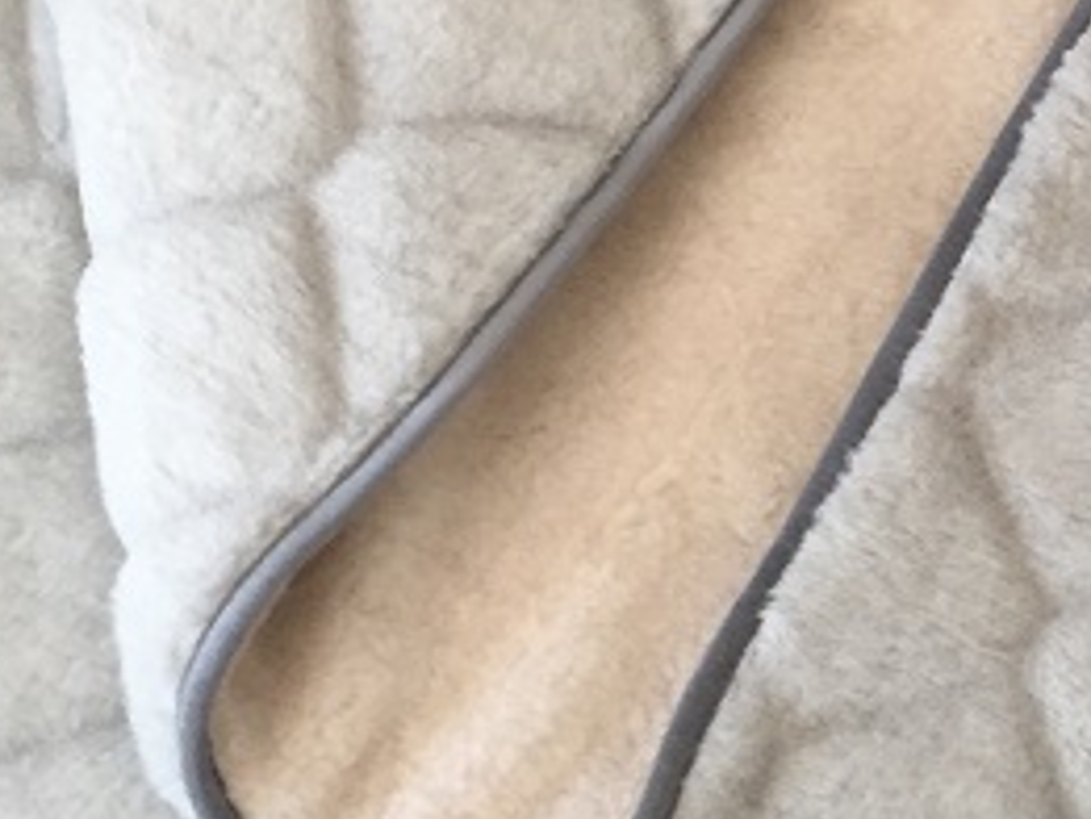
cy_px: 75
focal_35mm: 89
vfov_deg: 16.4
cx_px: 1141
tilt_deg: -58.3
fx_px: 2806
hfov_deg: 21.1
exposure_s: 1/33
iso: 64
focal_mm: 4.15
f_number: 2.2
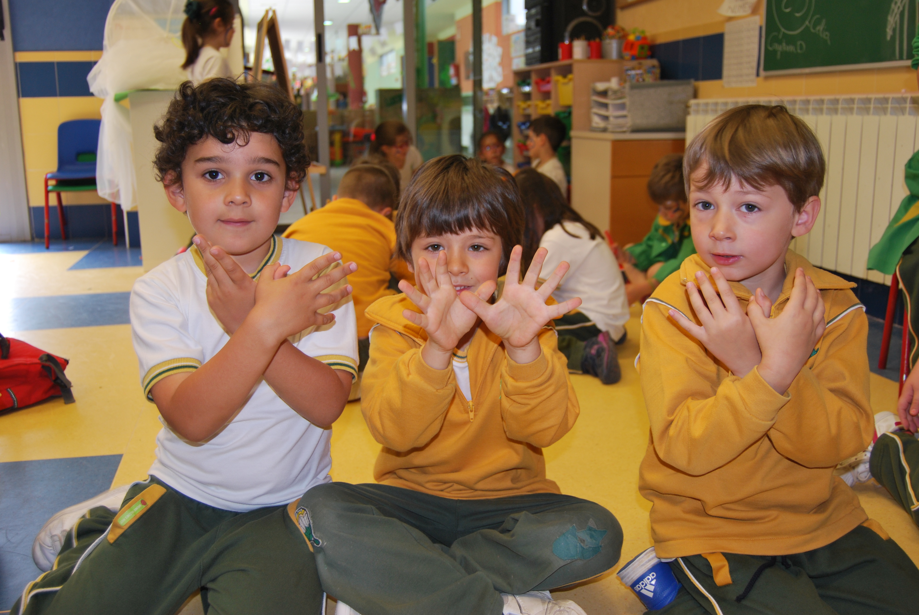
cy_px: 308
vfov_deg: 38.5
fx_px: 882
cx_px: 460
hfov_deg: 55.0
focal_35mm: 34
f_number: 3.8
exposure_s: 1/60
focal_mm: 23
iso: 200
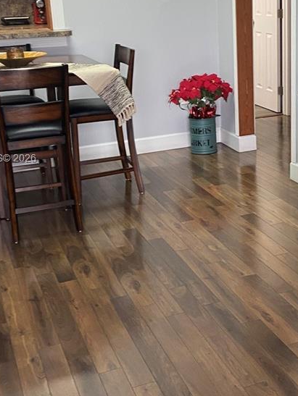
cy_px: 159
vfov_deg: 33.7
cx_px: 228
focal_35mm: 57
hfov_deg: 25.3
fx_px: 654
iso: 200
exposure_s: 1/60
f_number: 1.8
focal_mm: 4.25
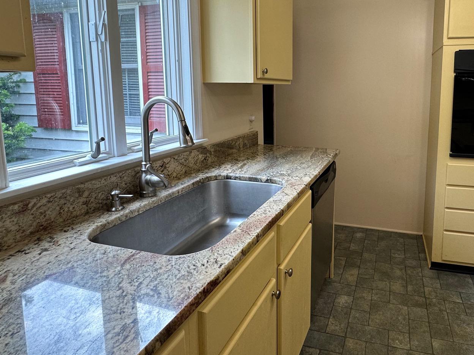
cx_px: 316
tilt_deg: -6.9
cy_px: 127
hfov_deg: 71.8
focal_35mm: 23
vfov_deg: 57.9
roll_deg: -0.1
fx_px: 315
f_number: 2.2
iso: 125
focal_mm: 2.22
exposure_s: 1/120
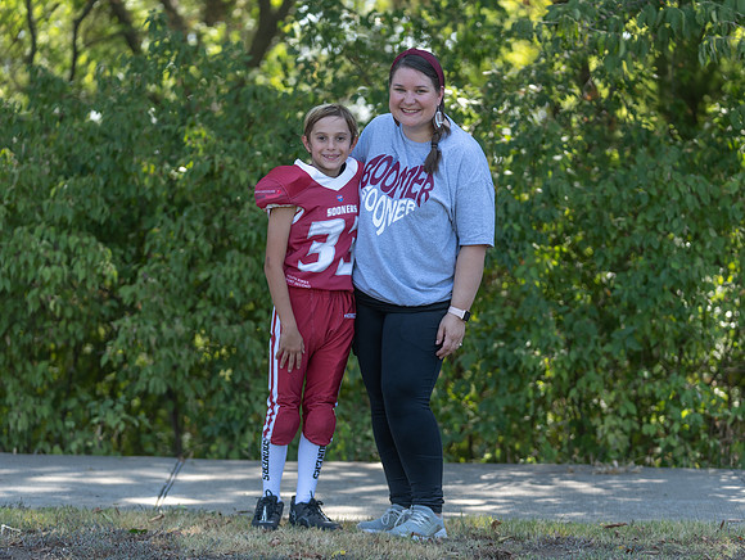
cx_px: 391
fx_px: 2439
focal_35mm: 113
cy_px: 285
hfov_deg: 17.4
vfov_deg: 13.1
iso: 100
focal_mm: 100
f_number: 2.8
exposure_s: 1/400
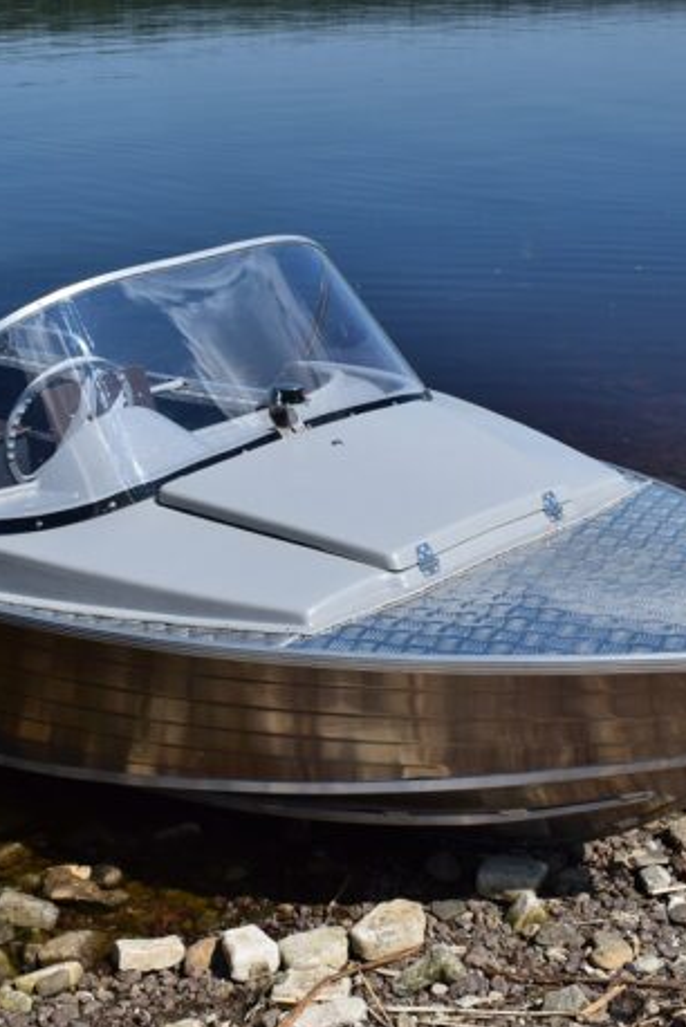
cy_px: 519
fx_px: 1570
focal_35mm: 55
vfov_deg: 36.2
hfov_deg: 24.6
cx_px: 271
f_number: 11
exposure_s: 1/500
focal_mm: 24
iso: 280
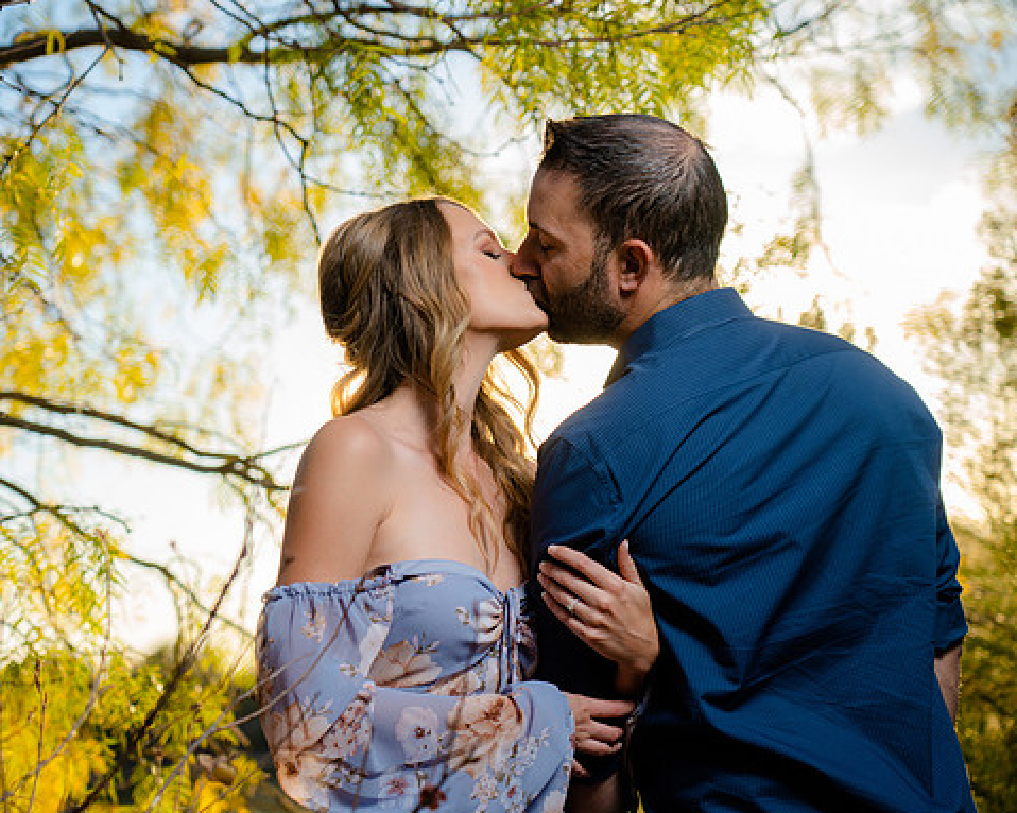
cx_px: 425
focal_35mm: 91
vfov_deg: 16.9
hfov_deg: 21.0
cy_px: 406
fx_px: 2738
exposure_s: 1/250
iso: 50
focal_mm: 80
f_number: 4
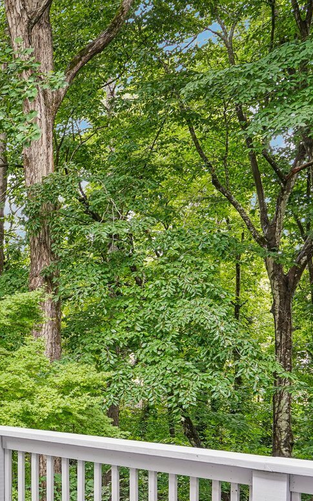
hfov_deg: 24.7
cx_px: -124
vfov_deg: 44.9
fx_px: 587
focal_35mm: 43
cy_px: 365
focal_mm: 16
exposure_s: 1/8
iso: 400
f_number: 8
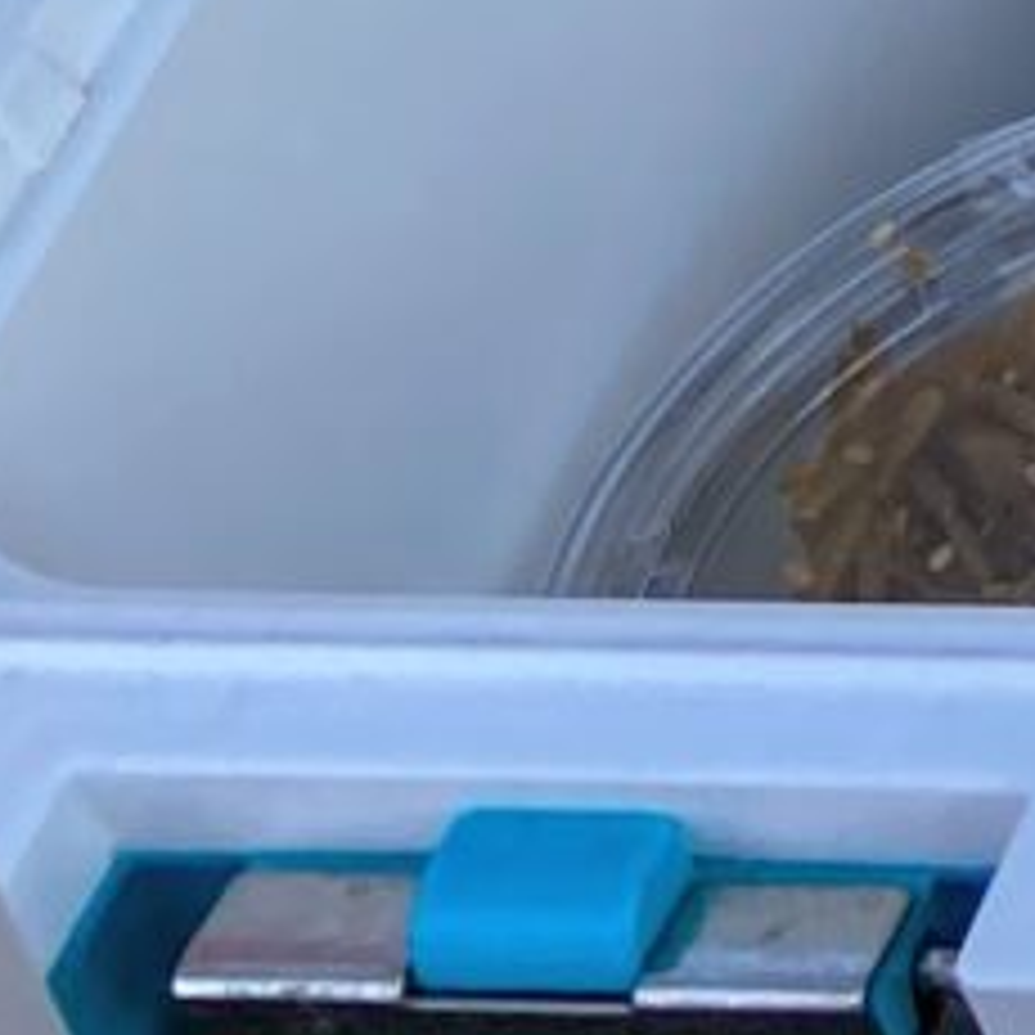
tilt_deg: -38.8
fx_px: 6765
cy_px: -1418
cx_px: 4185
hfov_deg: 6.8
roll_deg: +2.4
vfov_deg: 8.1
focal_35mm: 200
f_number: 1.8
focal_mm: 4.25
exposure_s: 1/871
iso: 32
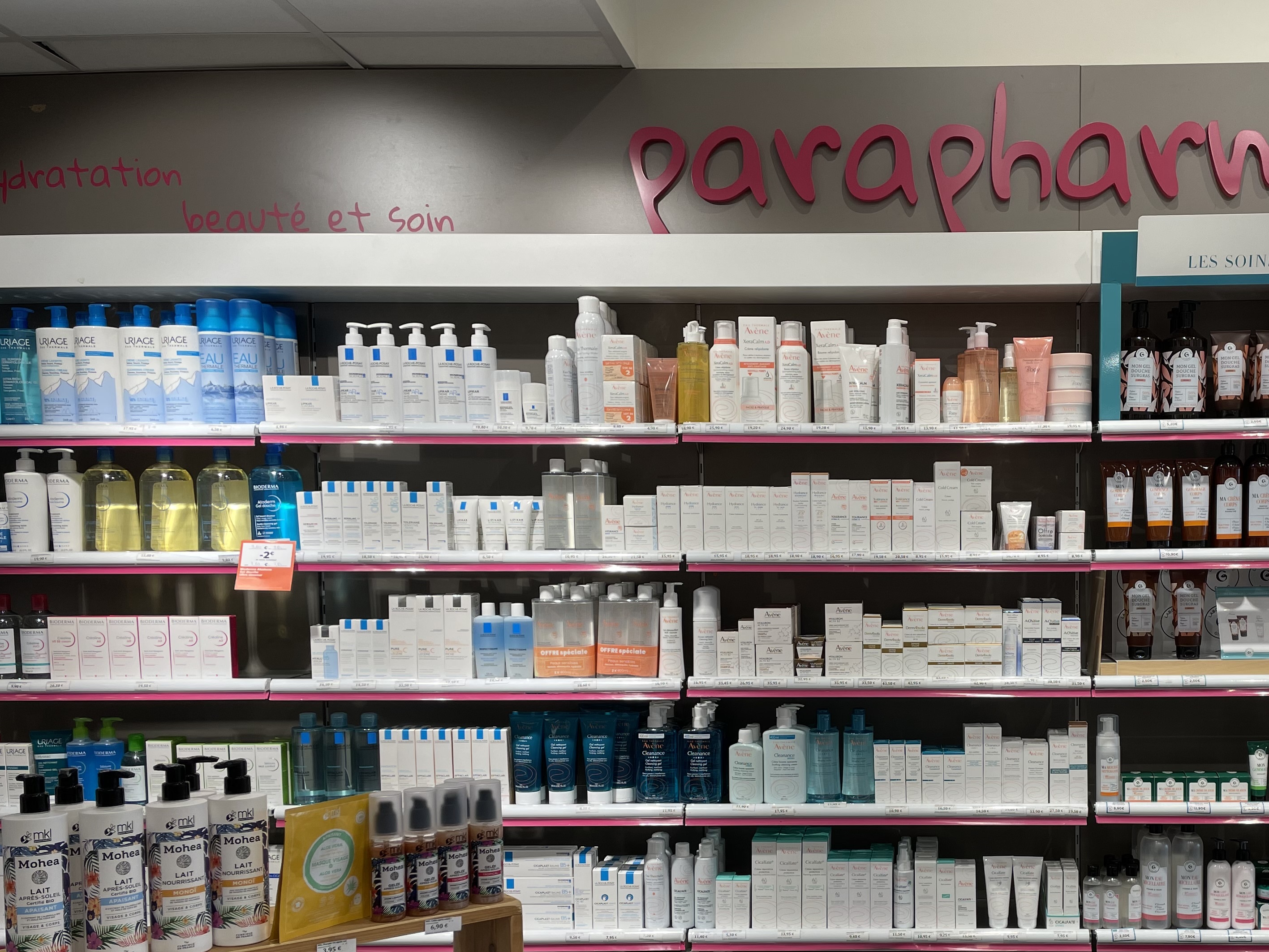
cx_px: 892
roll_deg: +0.4
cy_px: 654
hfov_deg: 48.9
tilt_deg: -3.4
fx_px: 1356
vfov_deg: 38.1
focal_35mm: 37
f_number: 1.6
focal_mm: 4.2
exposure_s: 1/131
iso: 32
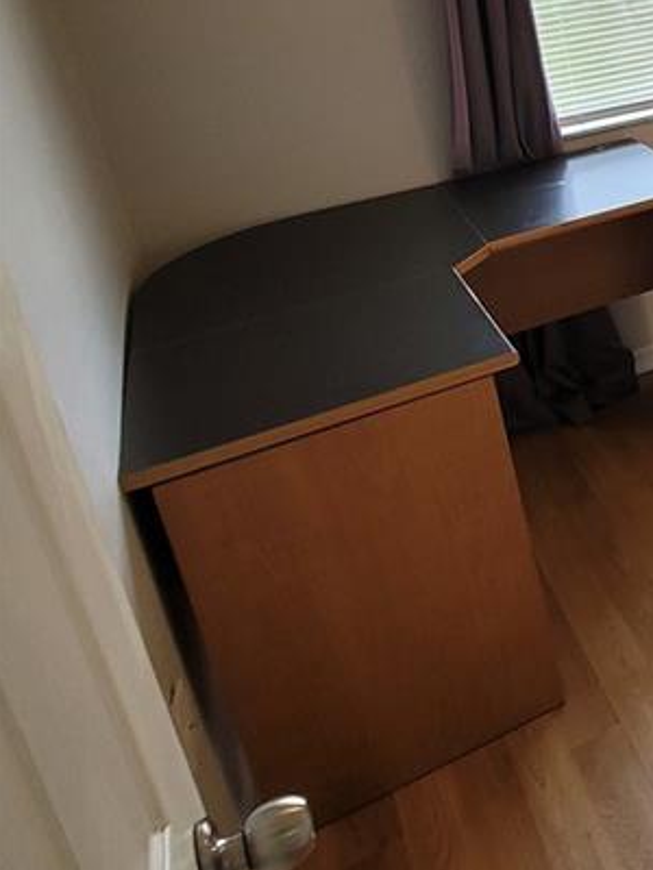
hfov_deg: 26.6
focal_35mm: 39
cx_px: 975
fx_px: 981
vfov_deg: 44.8
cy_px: 139
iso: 100
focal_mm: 2.2
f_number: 2.2
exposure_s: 1/120
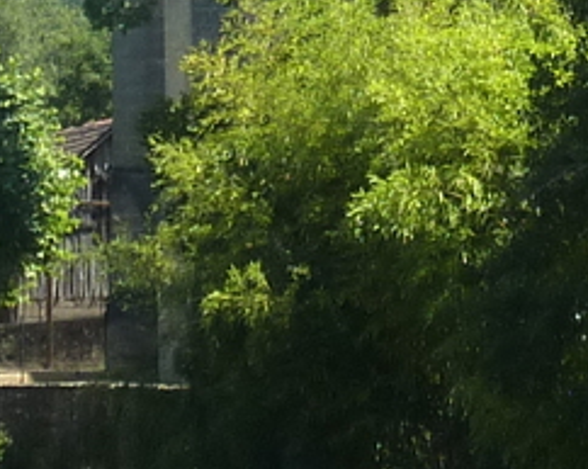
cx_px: 476
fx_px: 3372
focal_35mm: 194
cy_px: -248
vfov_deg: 7.8
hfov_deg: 9.9
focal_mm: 5
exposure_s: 1/500
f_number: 4
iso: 125
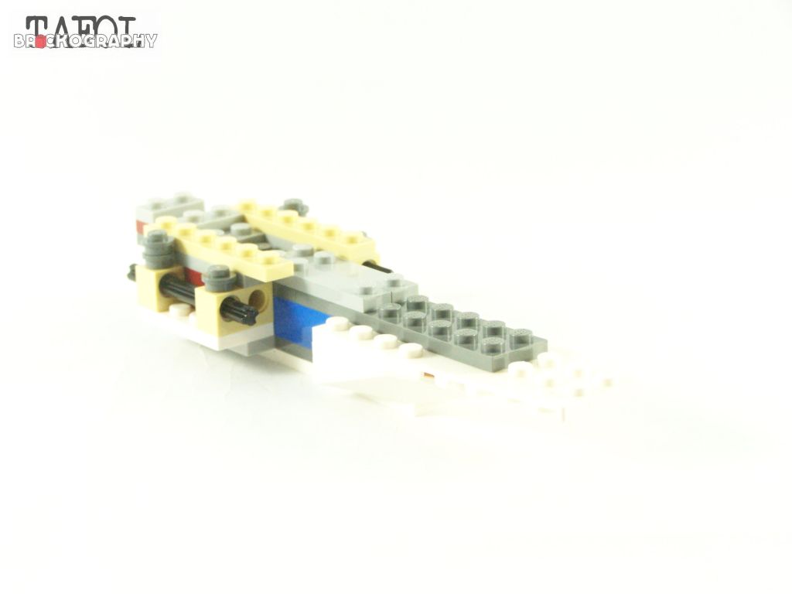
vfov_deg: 18.0
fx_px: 1876
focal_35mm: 82
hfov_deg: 23.8
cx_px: 396
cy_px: 297
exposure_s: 1/60
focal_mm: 13.7
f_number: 4
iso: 400
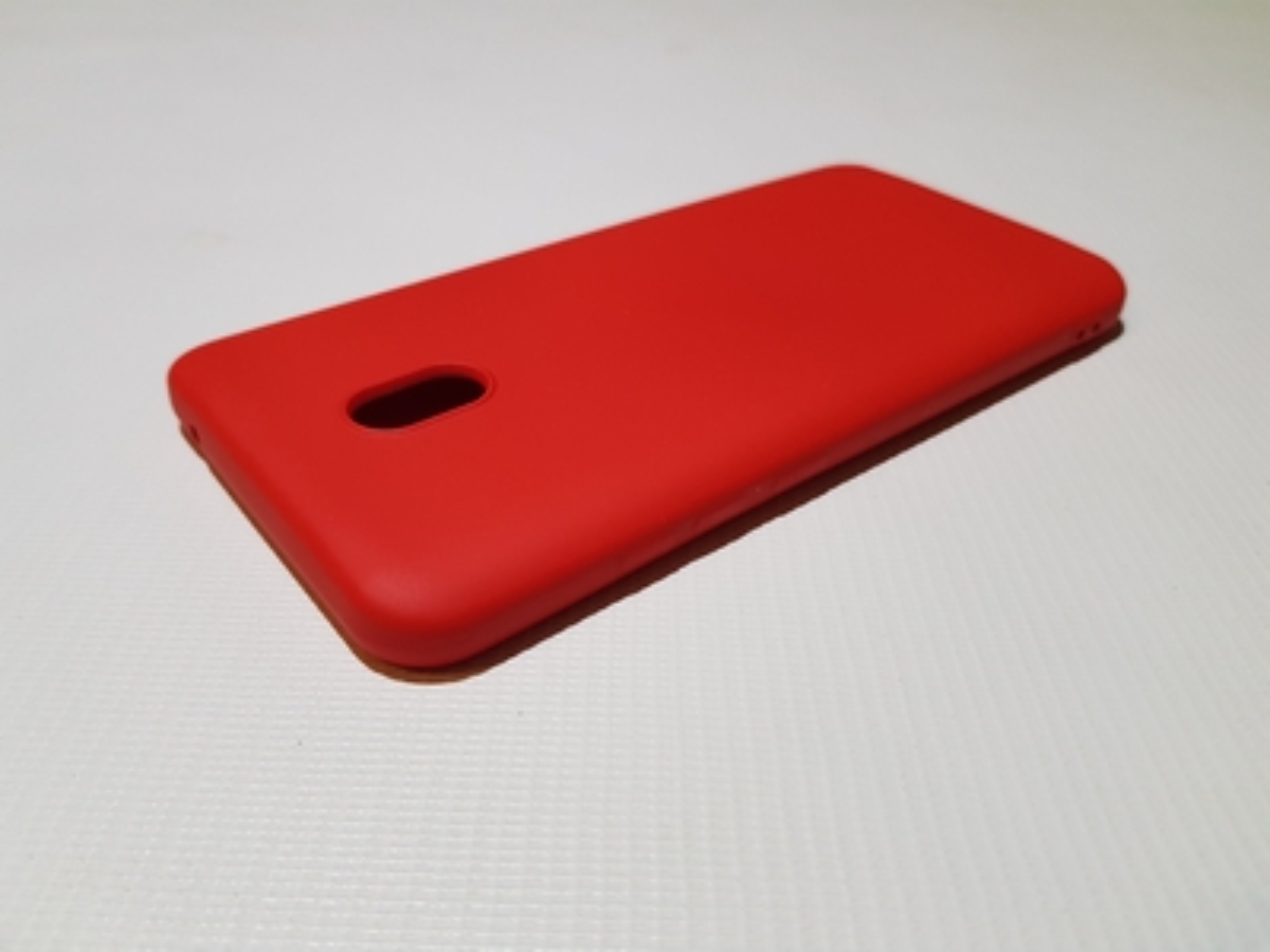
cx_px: 635
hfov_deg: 67.3
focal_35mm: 26
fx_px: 954
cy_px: 476
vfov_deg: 53.1
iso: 160
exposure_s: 1/50
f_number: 1.7
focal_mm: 4.2
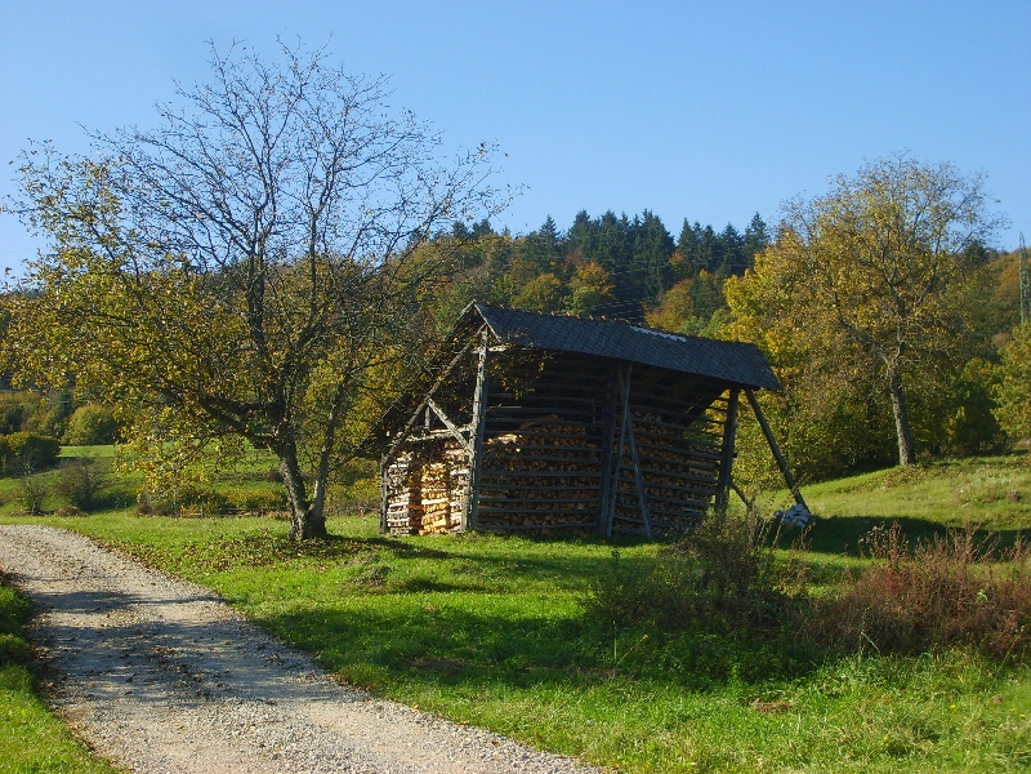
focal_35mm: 61
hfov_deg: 31.7
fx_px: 1817
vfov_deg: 24.0
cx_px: 516
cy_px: 387
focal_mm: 10.3
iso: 50
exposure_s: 1/500
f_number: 3.6
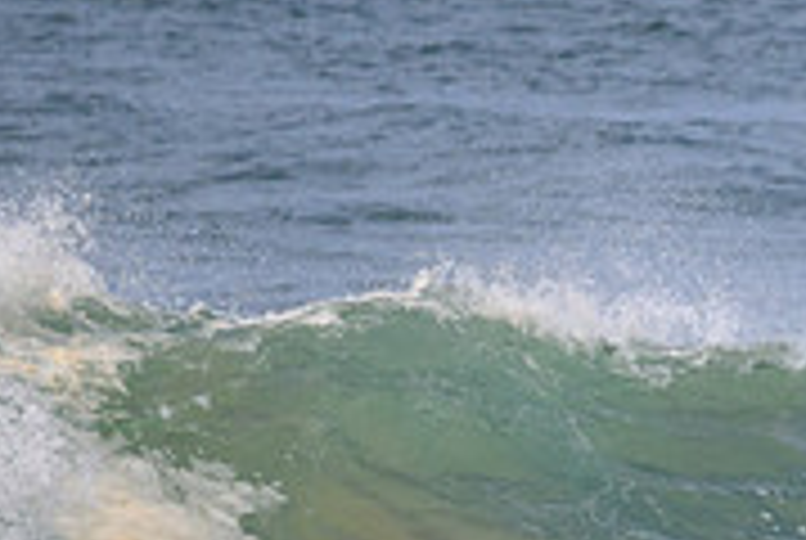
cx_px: 1036
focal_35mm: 1972
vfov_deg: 0.7
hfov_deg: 1.0
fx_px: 44223
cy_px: 731
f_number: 11
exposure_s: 1/2000
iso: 720
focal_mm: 610
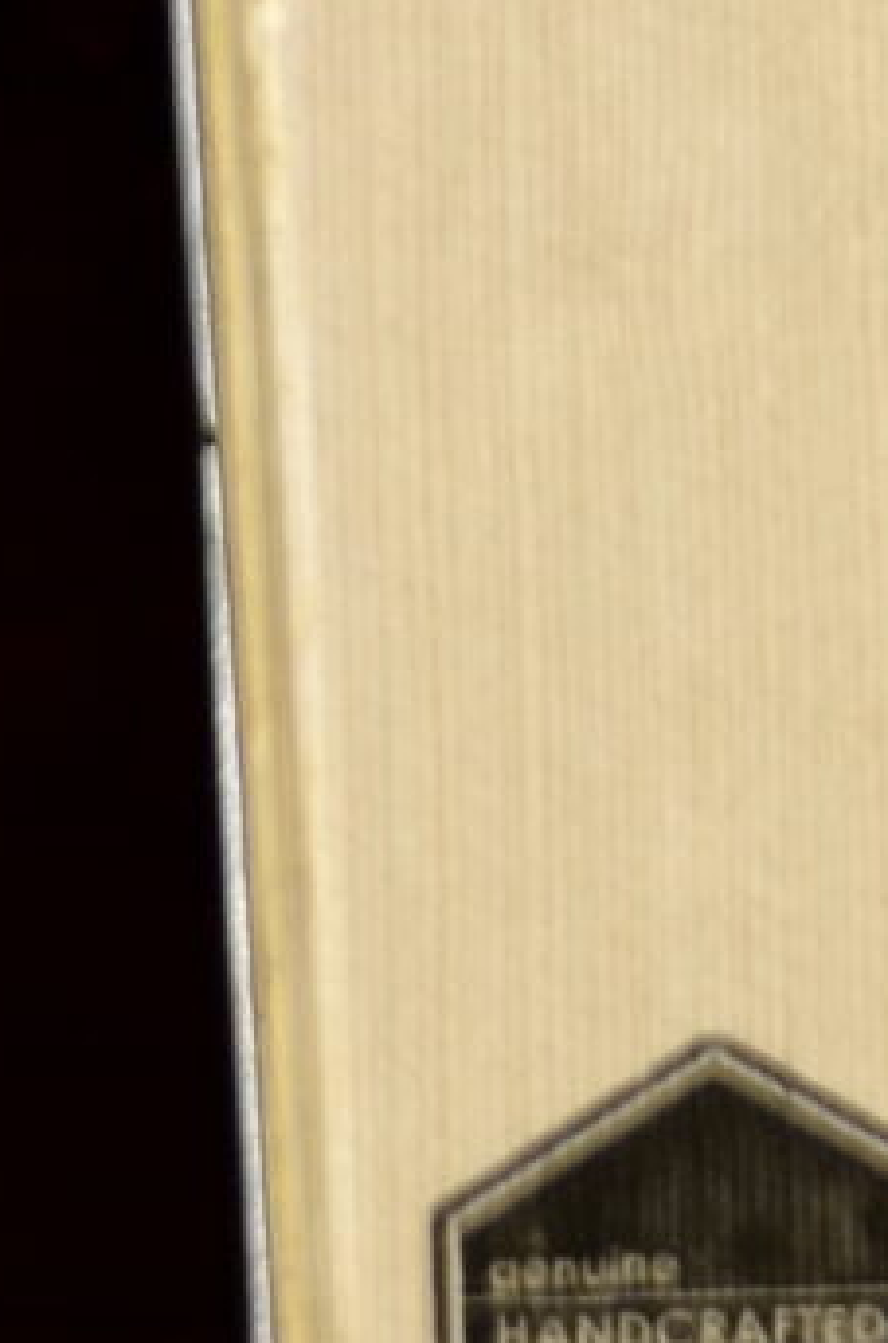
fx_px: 20824
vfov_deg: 3.6
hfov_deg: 2.4
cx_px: 505
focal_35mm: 560
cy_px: -2181
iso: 100
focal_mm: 50
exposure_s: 1/8000
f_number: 2.8
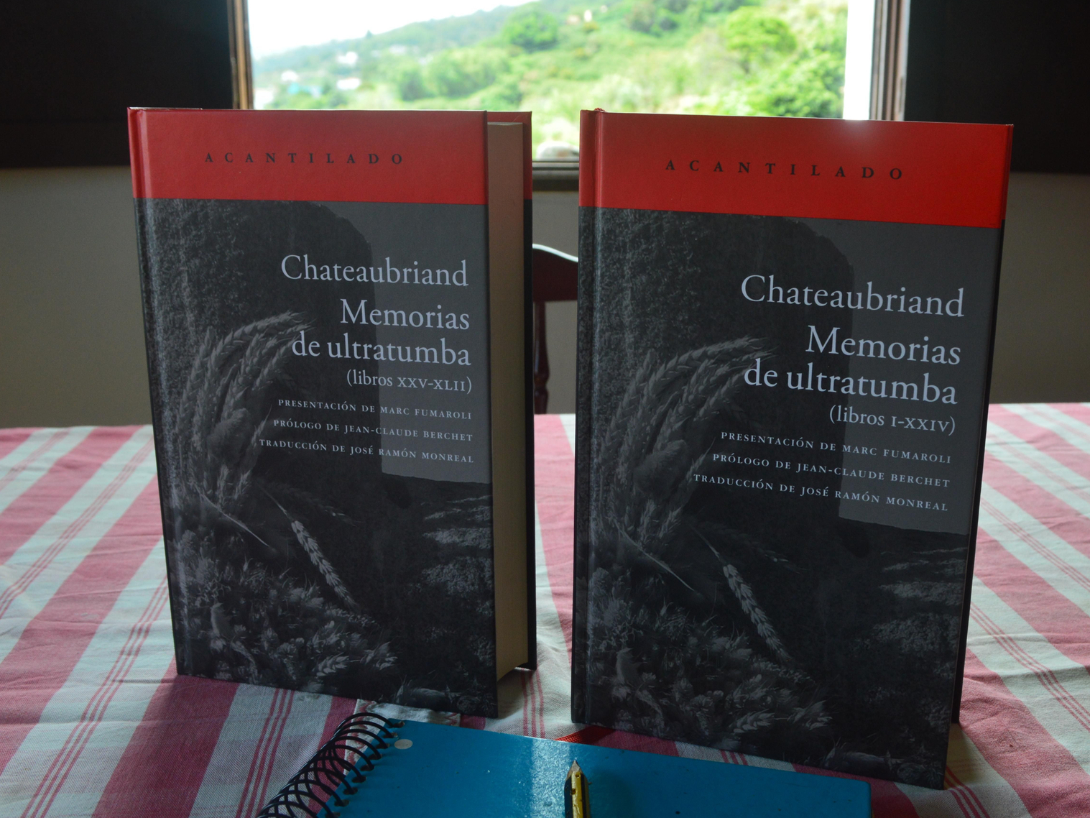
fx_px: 1197
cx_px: 670
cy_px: 421
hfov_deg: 48.6
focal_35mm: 38
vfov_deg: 37.7
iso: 400
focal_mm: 20
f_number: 9
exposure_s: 1/100
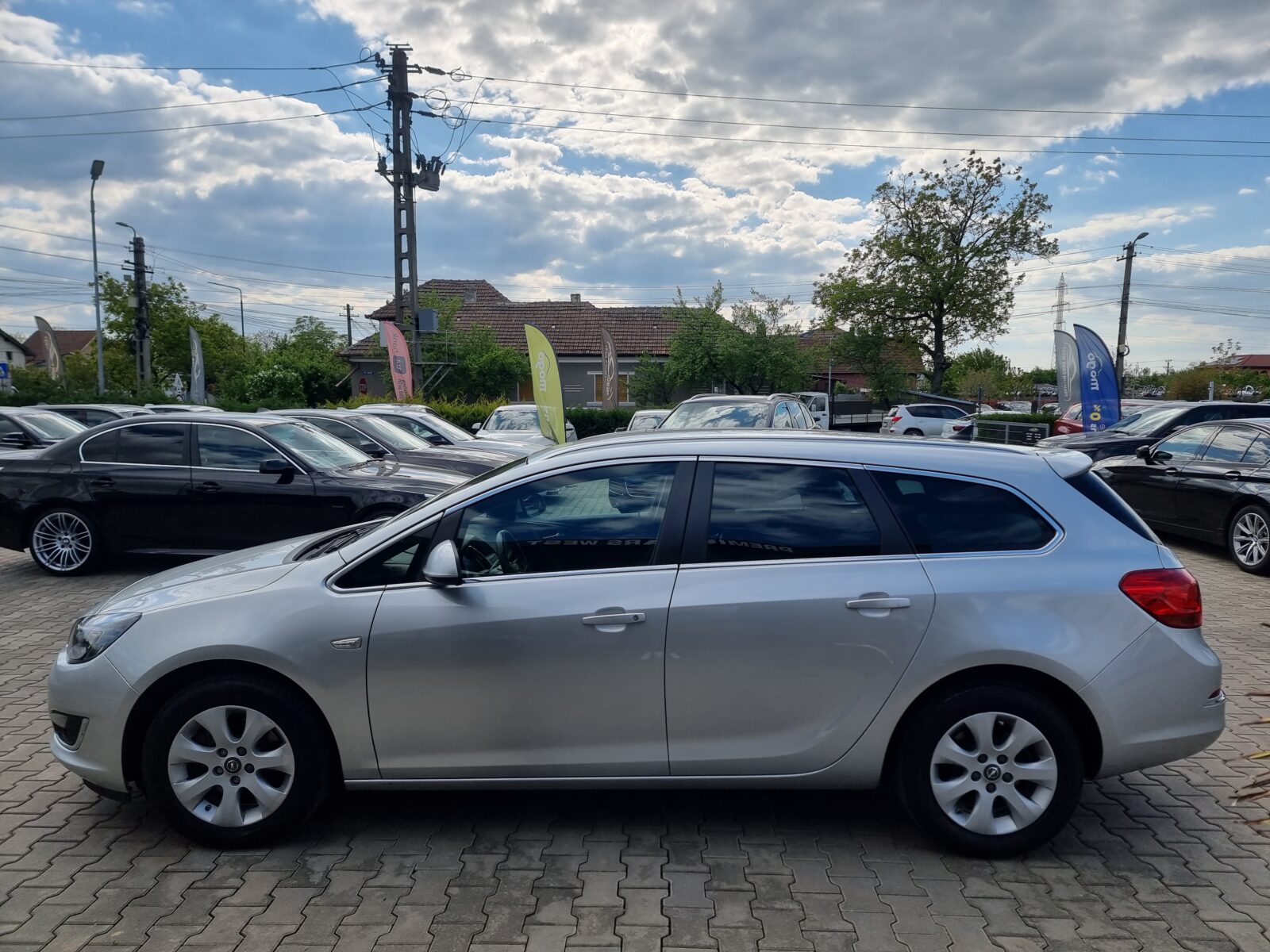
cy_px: 476
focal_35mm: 24
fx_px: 881
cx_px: 635
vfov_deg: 56.8
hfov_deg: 71.6
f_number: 1.8
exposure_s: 1/1240
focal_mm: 6.7
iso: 50
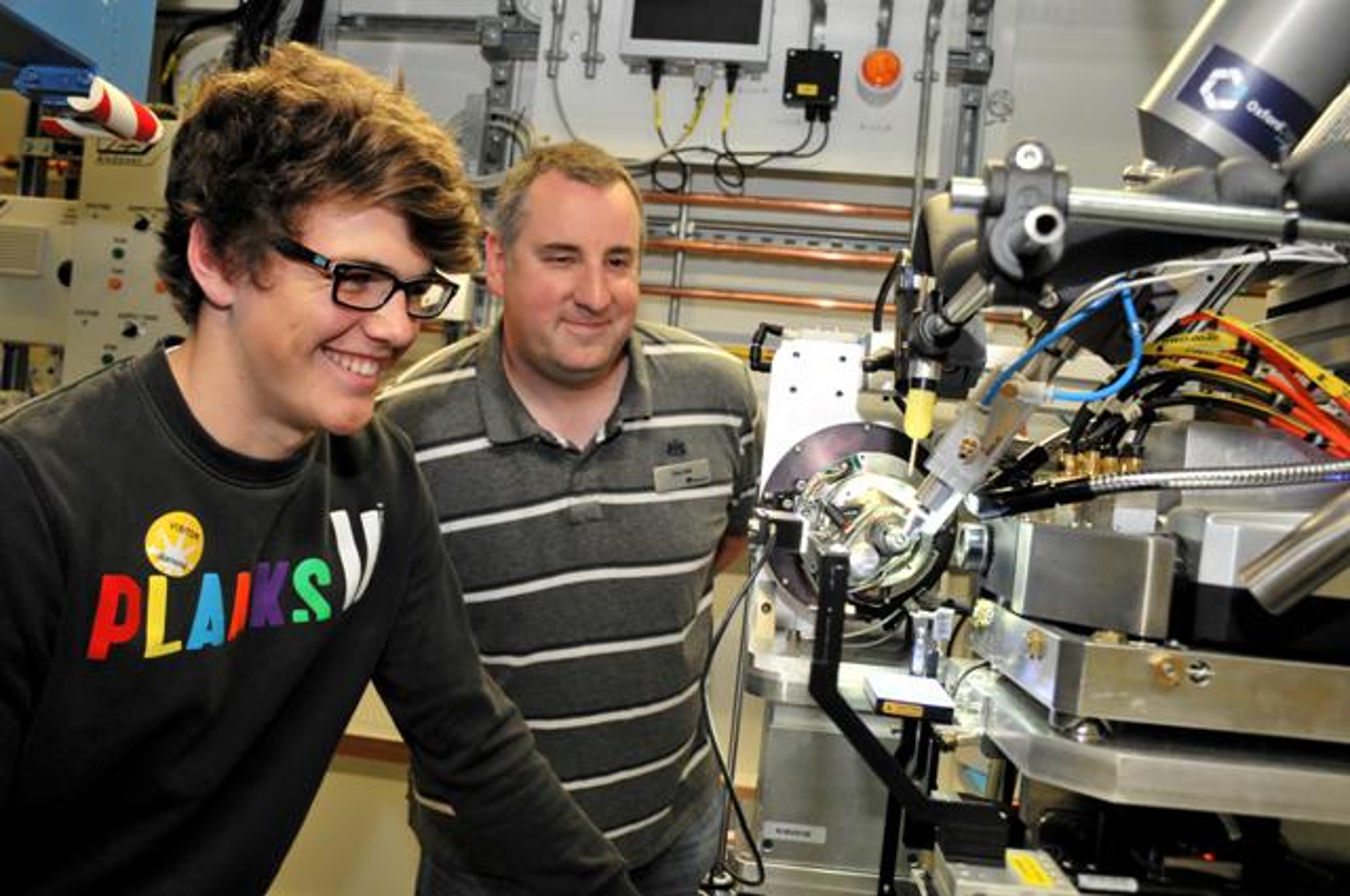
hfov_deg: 62.0
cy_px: 448
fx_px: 1124
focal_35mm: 30
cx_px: 675
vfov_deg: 43.5
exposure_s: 1/30
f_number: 5.6
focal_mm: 20
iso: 400
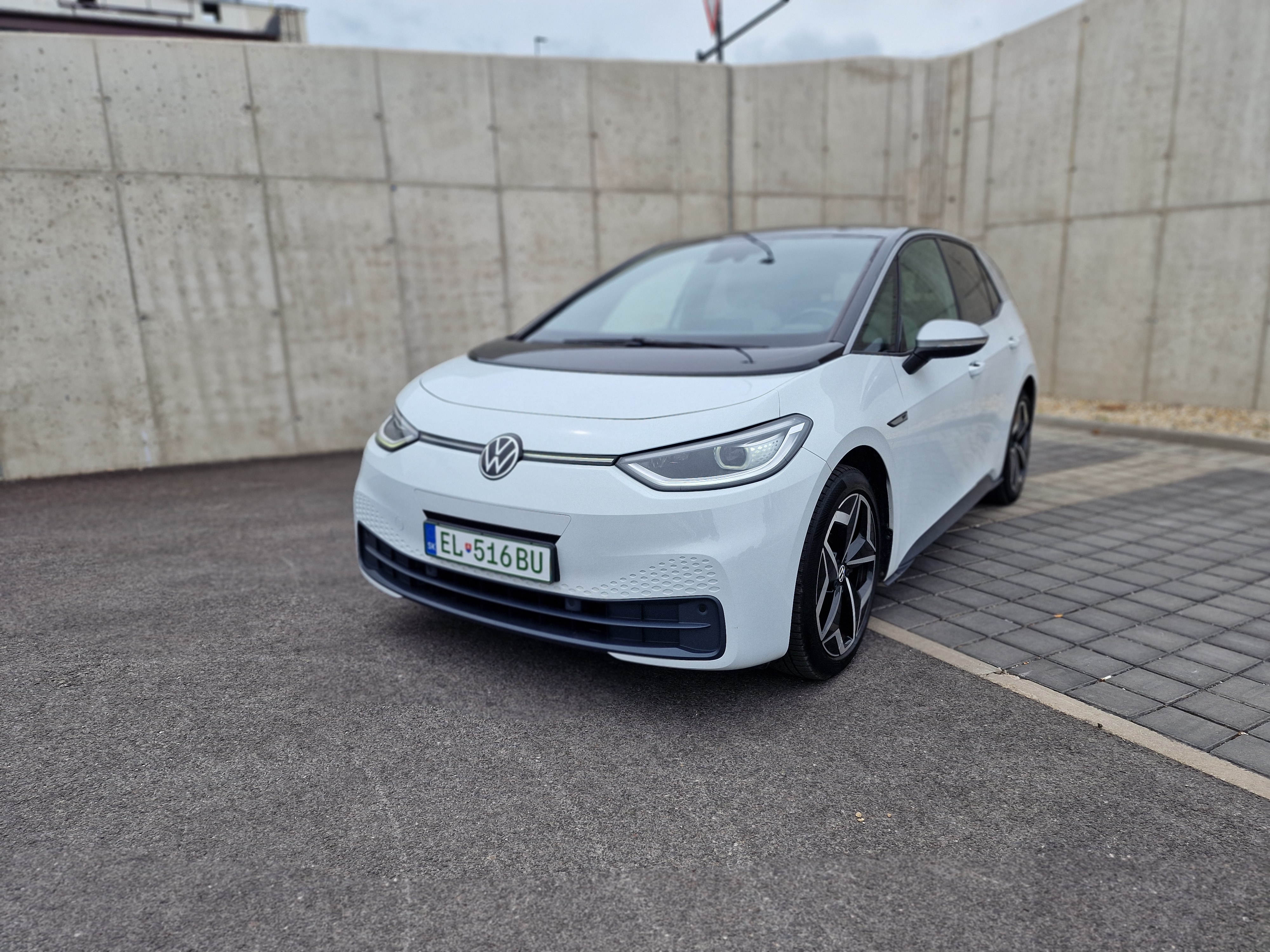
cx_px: 635
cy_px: 476
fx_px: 844
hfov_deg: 73.9
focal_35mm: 23
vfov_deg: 58.9
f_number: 1.8
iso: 50
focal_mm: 6.4
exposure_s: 1/816
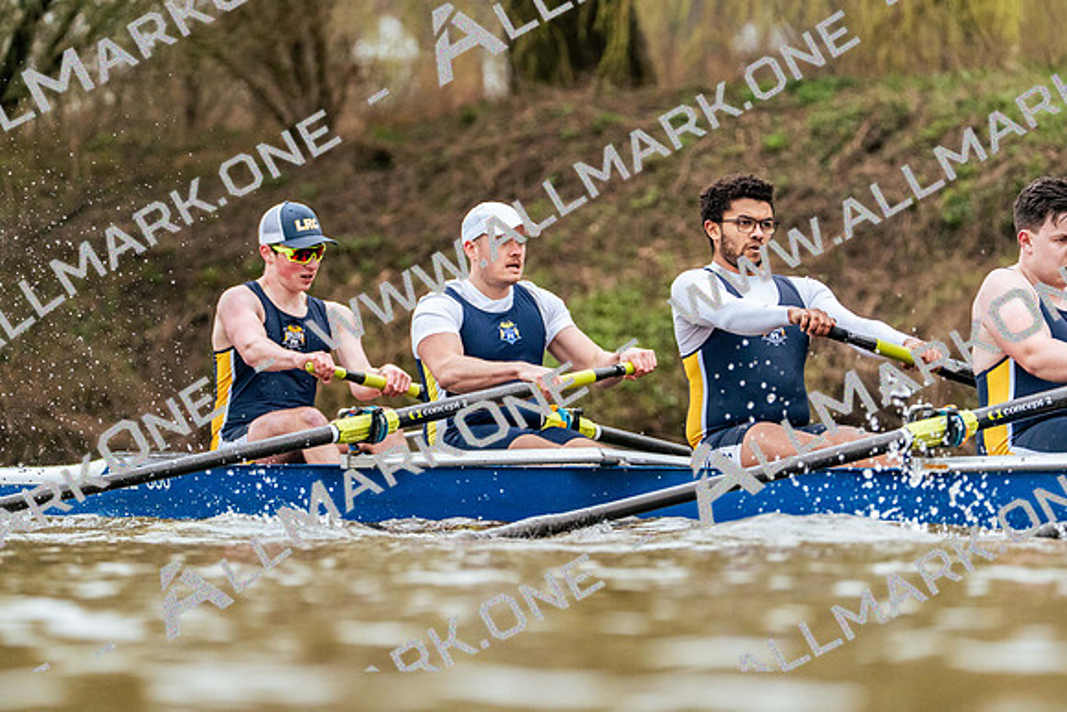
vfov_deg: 4.5
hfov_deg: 6.7
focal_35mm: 309
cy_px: 356
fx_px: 9160
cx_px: 534
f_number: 6.3
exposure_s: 1/2000
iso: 5000
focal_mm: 309
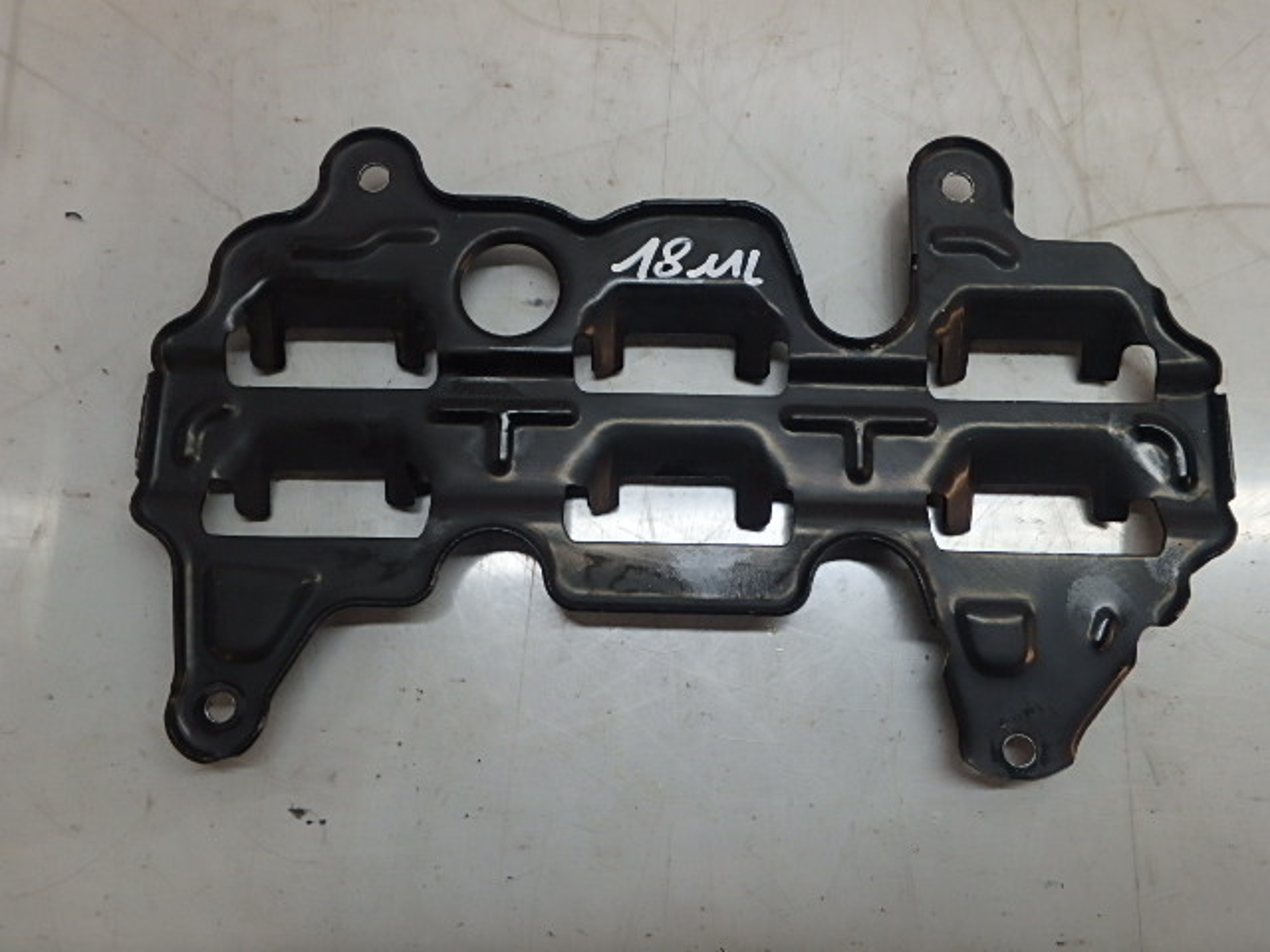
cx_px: 635
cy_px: 476
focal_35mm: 31
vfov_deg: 45.4
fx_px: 1137
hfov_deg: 58.4
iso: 200
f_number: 4.7
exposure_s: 1/40
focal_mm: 5.6
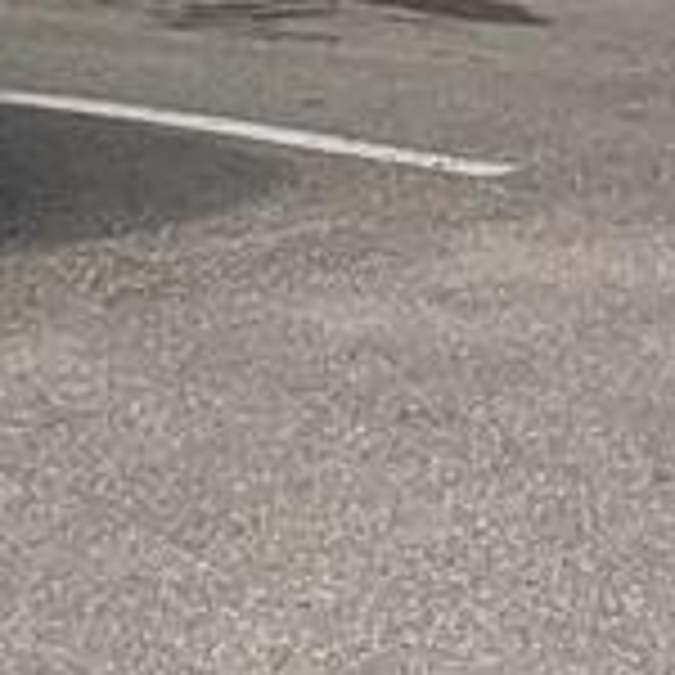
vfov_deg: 6.8
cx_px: 36
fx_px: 5405
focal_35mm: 245
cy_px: -828
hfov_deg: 7.1
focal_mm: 4.25
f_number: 1.8
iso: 25
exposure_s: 1/4098
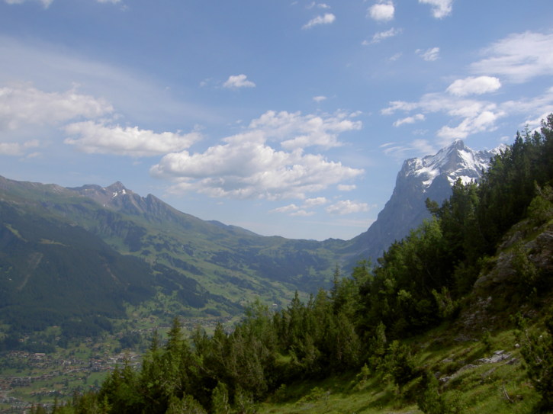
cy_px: 207
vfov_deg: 41.8
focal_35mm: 34
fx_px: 543
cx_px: 276
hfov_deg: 54.0
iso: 50
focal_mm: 5.6
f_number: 4.7
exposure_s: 1/640
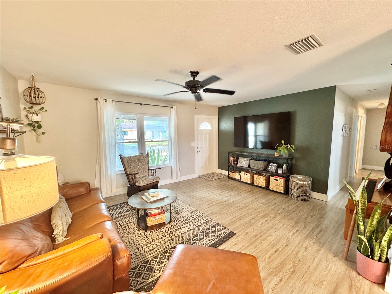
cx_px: 196
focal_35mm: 14
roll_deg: +0.5
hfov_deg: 102.1
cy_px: 147
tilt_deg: -5.2
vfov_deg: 85.7
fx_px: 159
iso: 320
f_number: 2.2
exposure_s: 1/60
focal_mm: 2.22
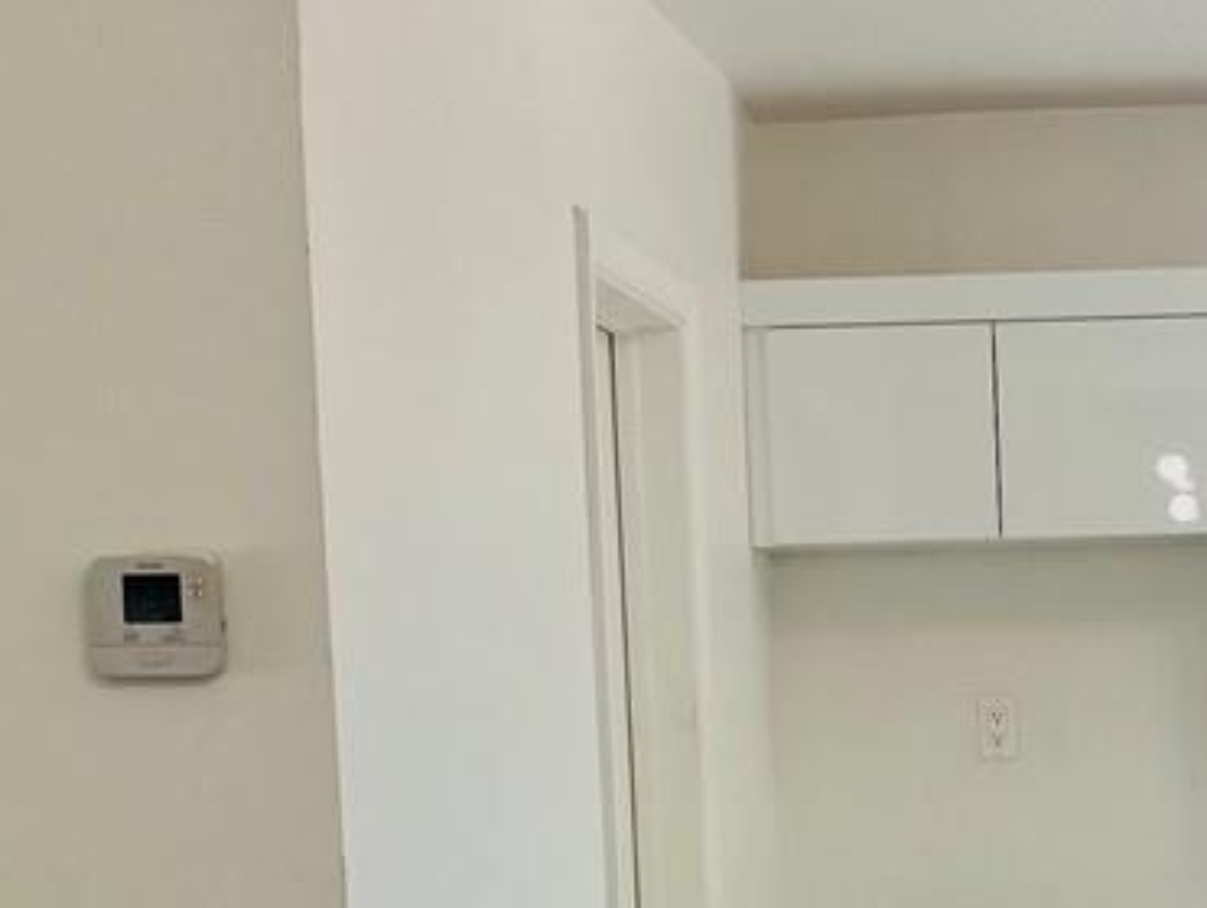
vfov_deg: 12.7
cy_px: 1273
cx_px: 1165
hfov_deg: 17.2
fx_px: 3909
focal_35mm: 112
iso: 40
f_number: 1.6
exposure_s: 1/176
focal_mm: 5.1
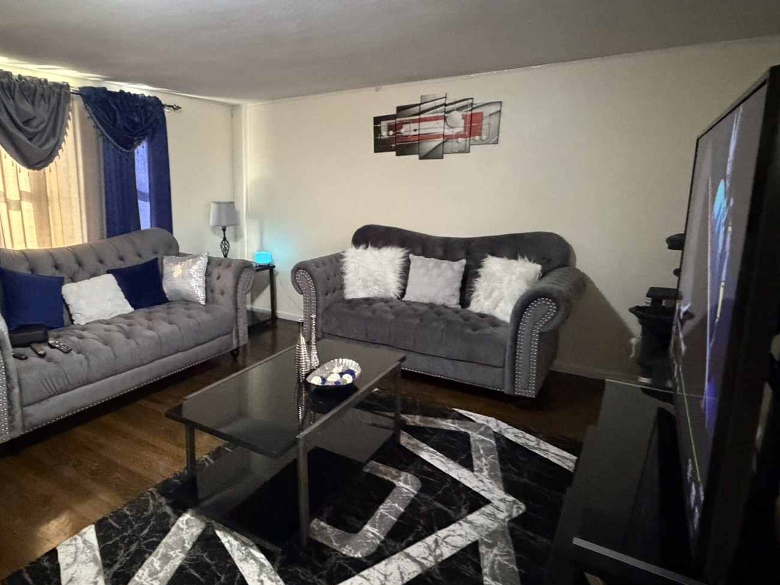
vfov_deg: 61.1
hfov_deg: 74.8
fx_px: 496
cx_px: 283
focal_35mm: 22
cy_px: 287
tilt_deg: -11.8
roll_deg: +0.7
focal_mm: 2.22
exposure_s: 1/40
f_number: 2.2
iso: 1600
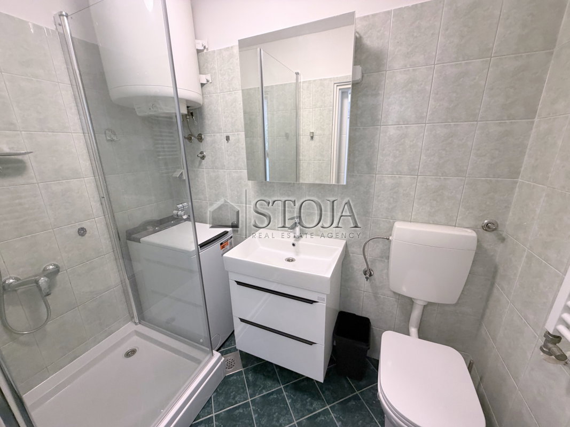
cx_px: 285
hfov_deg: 102.1
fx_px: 231
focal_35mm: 14
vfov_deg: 85.7
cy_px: 214
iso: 320
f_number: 2.2
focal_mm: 2.22
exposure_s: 1/50
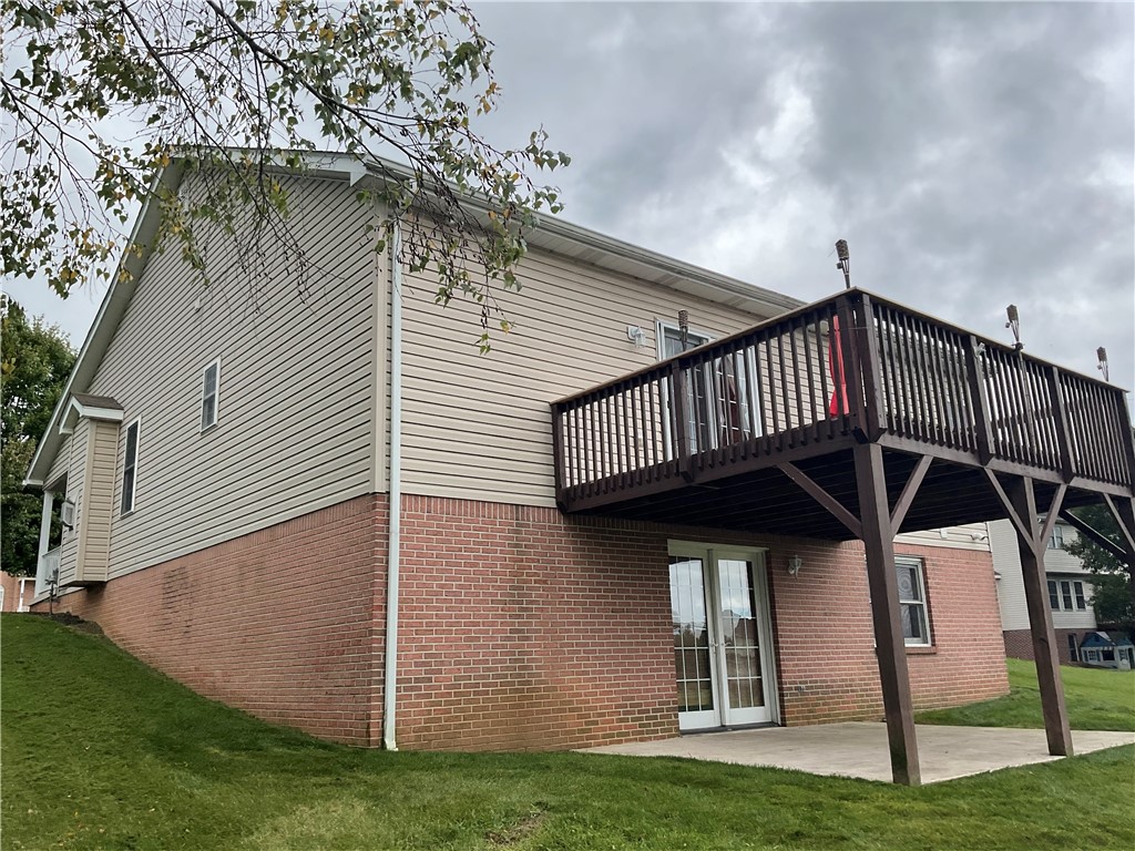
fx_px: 951
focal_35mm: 29
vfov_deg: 48.2
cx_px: 568
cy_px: 426
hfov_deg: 61.7
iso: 16
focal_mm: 3
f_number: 1.8
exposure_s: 1/978
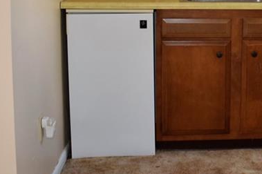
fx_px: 531
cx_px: 250
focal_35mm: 73
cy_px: -1
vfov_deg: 18.2
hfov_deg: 26.5
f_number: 5.6
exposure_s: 1/125
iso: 800
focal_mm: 18
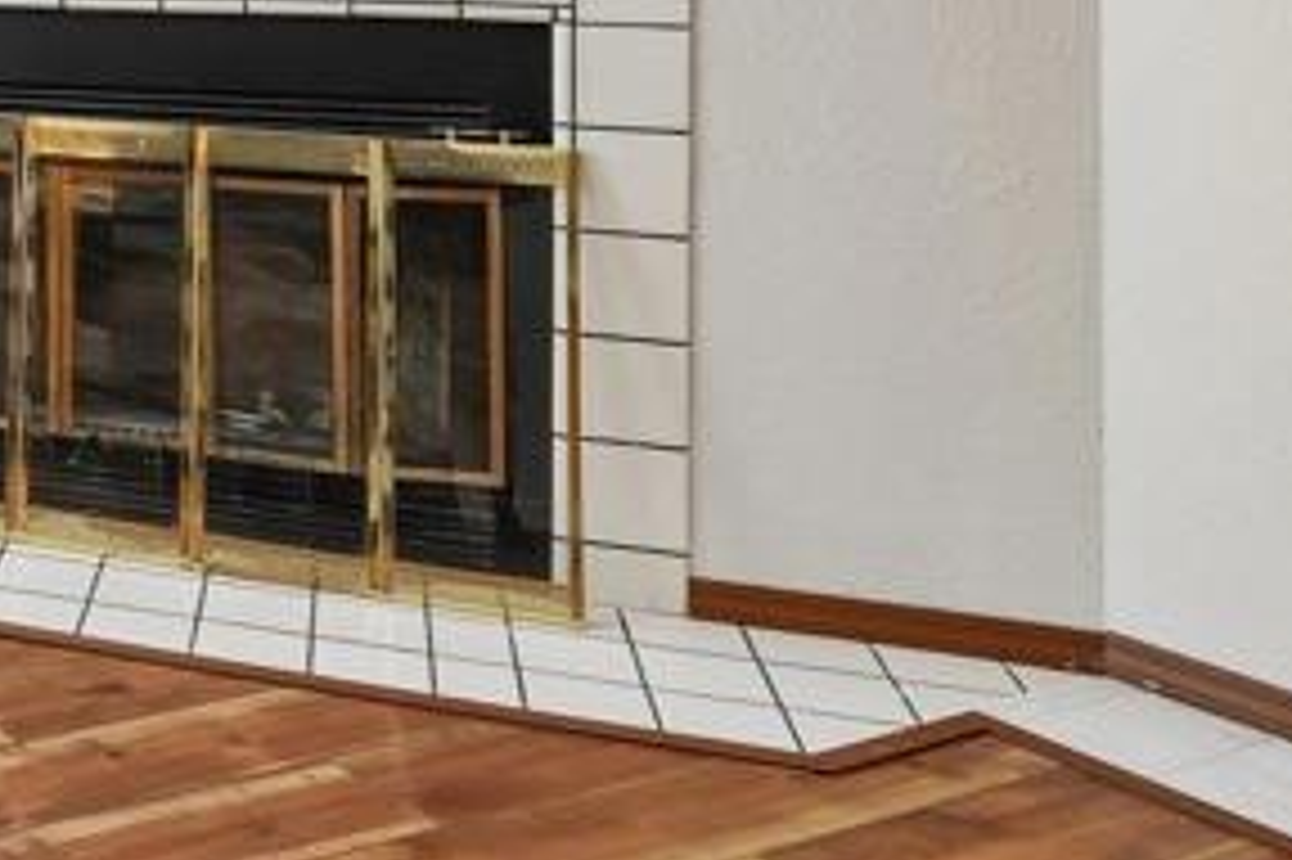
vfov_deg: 24.5
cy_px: -162
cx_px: -441
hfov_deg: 30.2
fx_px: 1793
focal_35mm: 50
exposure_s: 1/25
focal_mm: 14
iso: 500
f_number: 9
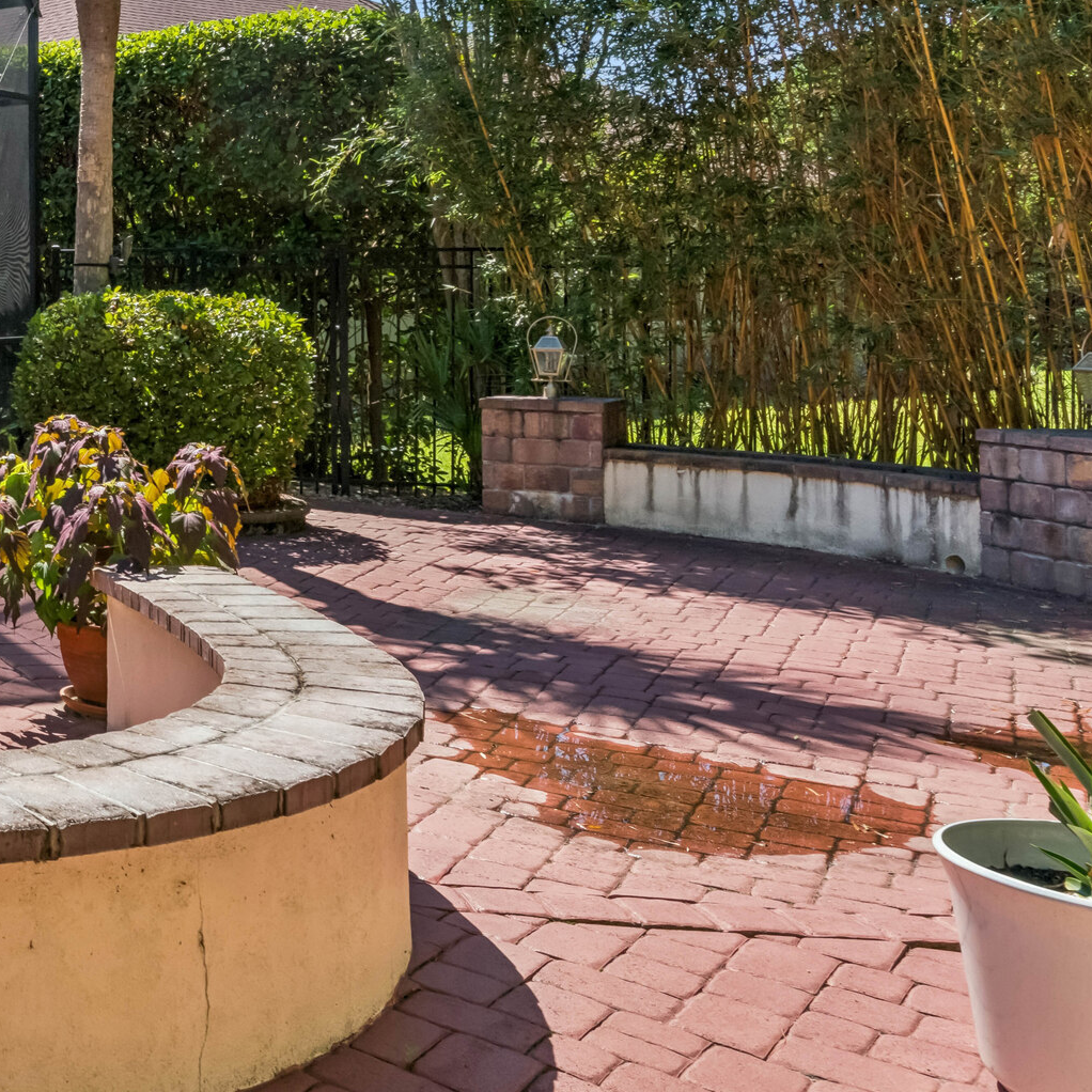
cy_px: 289
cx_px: -519
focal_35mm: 46
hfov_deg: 26.9
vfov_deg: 36.0
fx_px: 1642
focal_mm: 18
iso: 250
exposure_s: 1/500
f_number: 8
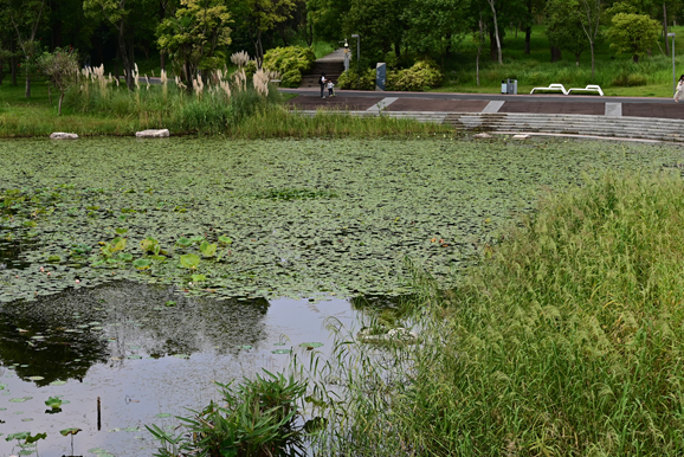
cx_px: 265
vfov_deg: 16.5
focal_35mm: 83
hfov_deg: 24.4
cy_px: 192
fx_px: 1578
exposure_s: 1/320
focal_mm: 40
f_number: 8
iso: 125
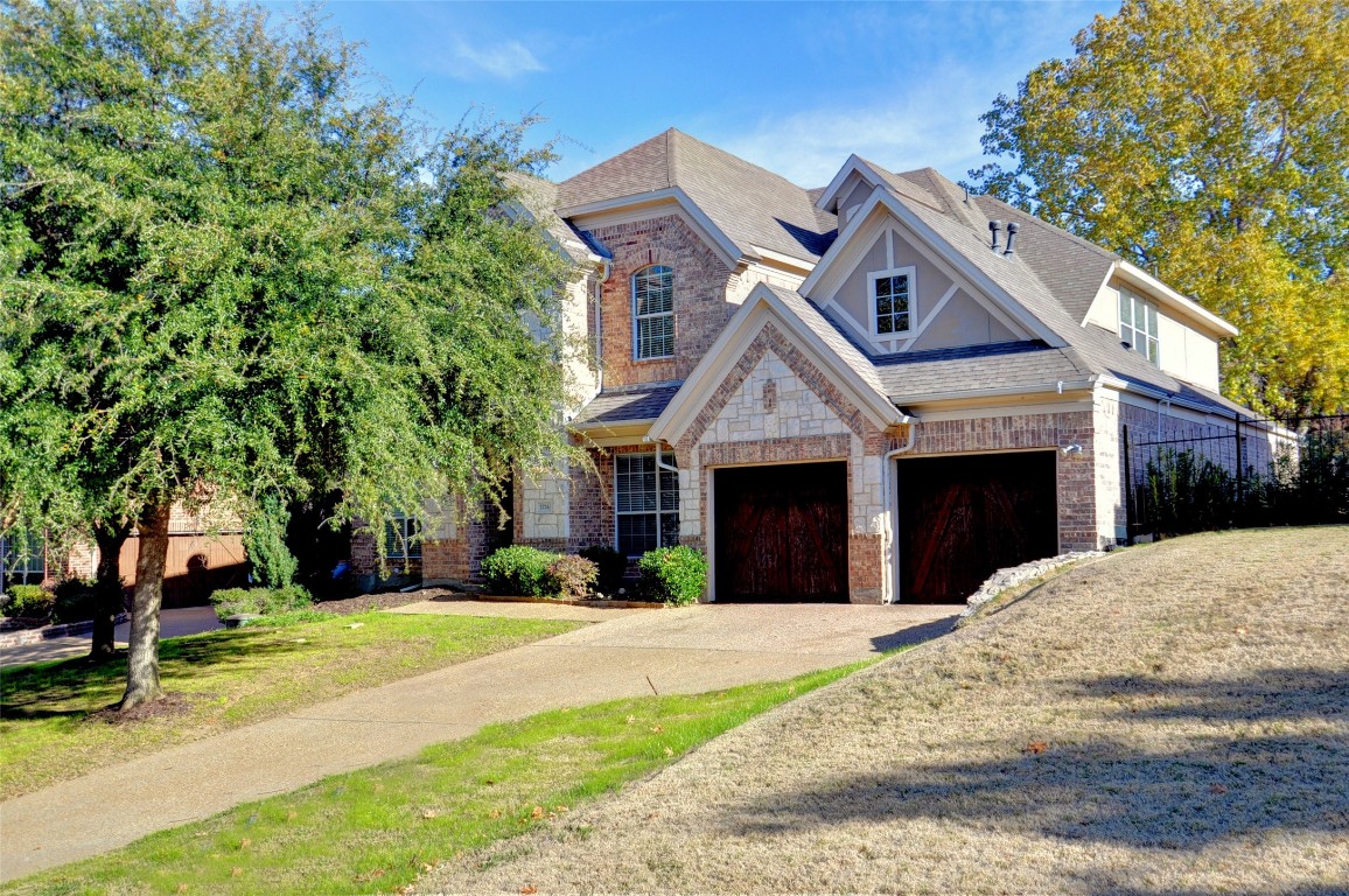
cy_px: 448
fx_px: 1235
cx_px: 674
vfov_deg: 39.9
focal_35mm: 33
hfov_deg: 57.3
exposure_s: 1/640
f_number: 5
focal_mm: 22
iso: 200
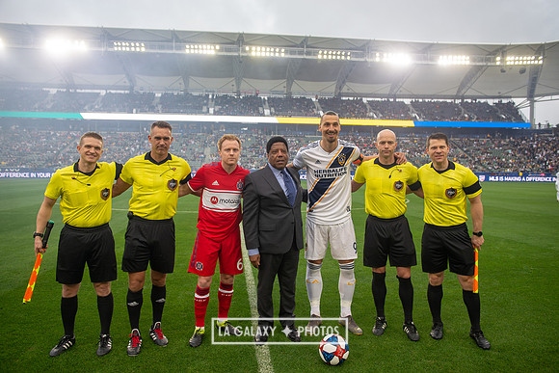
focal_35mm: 27
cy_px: 186
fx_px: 419
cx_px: 280
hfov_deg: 67.4
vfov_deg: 48.0
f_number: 3.5
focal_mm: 27
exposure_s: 1/640
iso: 500
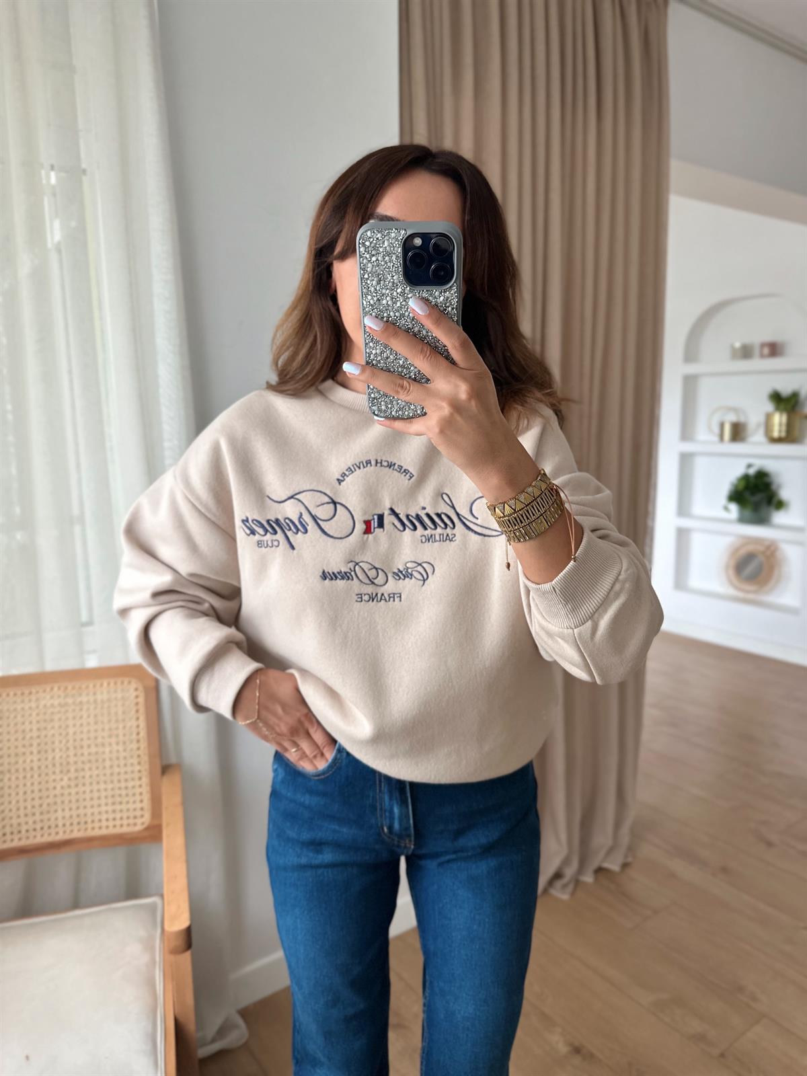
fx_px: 746
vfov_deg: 71.6
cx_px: 404
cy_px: 538
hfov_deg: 56.8
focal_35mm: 24
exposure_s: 1/78
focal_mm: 6.86
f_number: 1.78
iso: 250
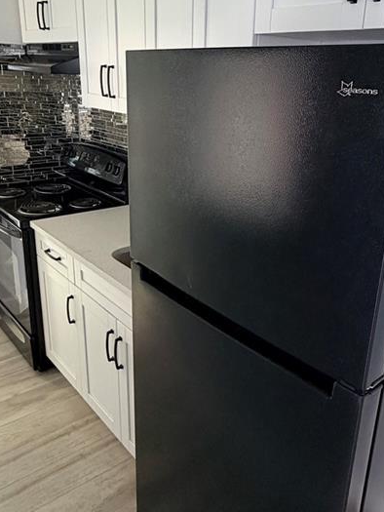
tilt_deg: -19.4
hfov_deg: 44.0
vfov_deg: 56.8
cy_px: 239
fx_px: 473
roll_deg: -1.9
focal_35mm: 32
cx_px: 226
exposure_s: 1/60
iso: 400
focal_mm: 2.22
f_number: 2.2
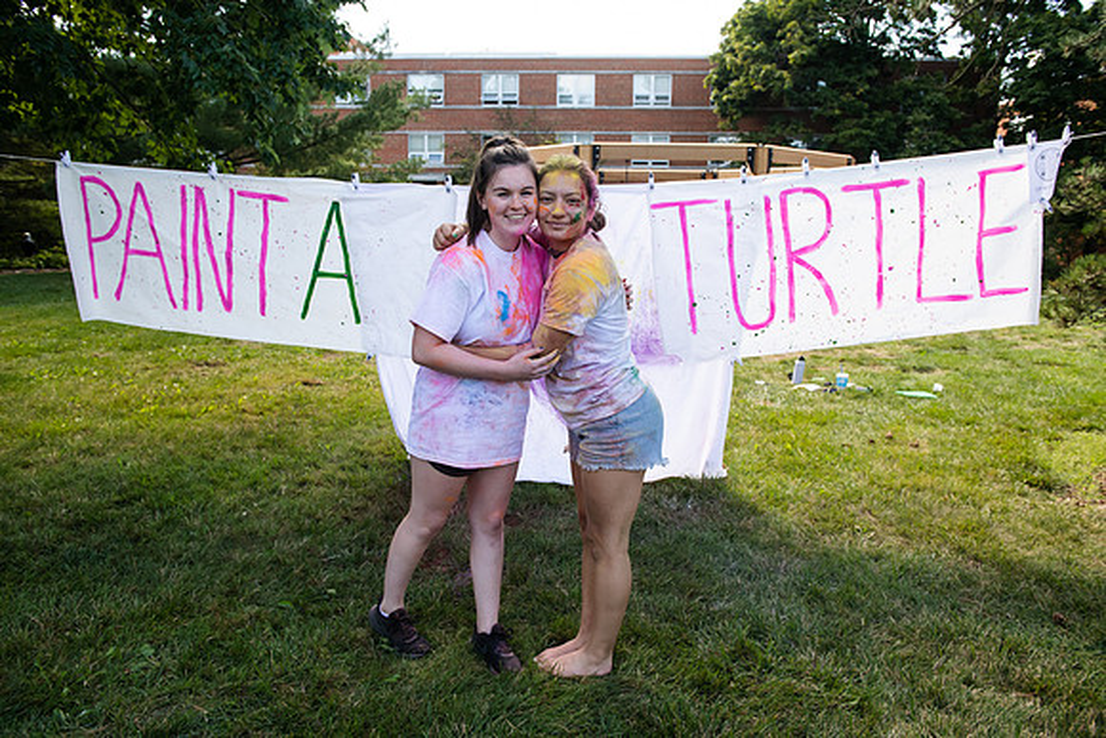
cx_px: 553
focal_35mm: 27
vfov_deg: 48.0
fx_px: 830
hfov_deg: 67.4
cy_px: 369
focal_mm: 27
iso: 400
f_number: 5
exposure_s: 1/400
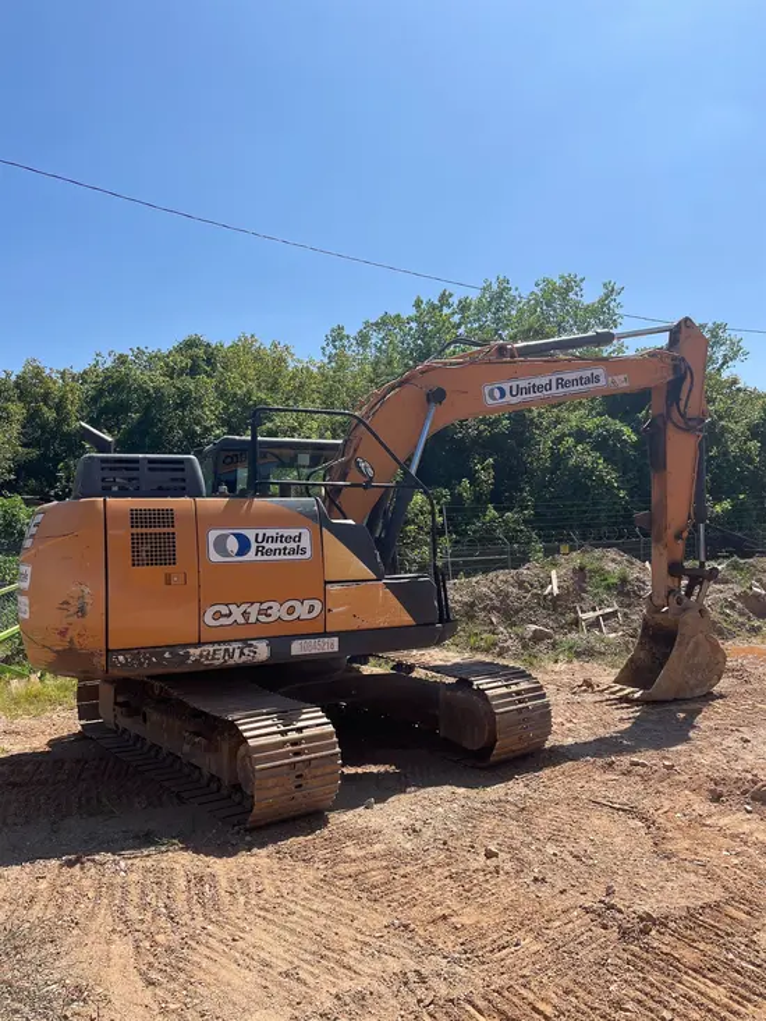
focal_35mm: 26
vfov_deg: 67.3
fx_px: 767
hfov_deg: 53.1
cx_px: 383
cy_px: 510
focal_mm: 5.1
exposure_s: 1/3876
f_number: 1.6
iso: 50
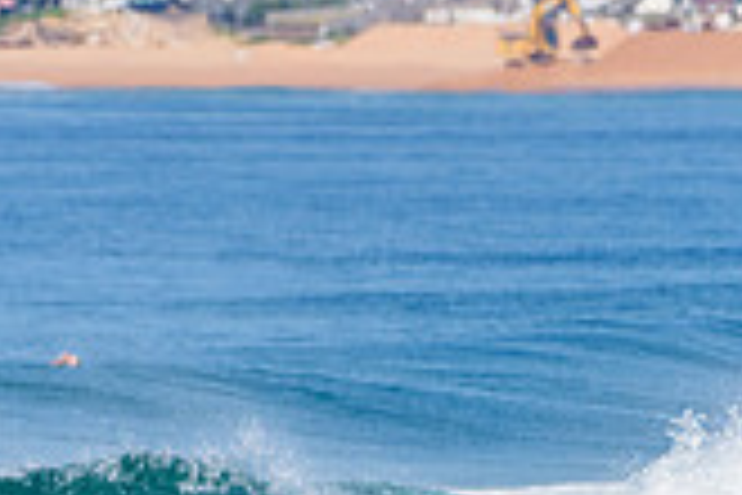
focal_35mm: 1759
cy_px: 596
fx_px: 36252
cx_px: 180
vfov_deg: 0.8
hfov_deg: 1.2
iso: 125
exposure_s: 1/2000
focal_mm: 500
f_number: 5.6
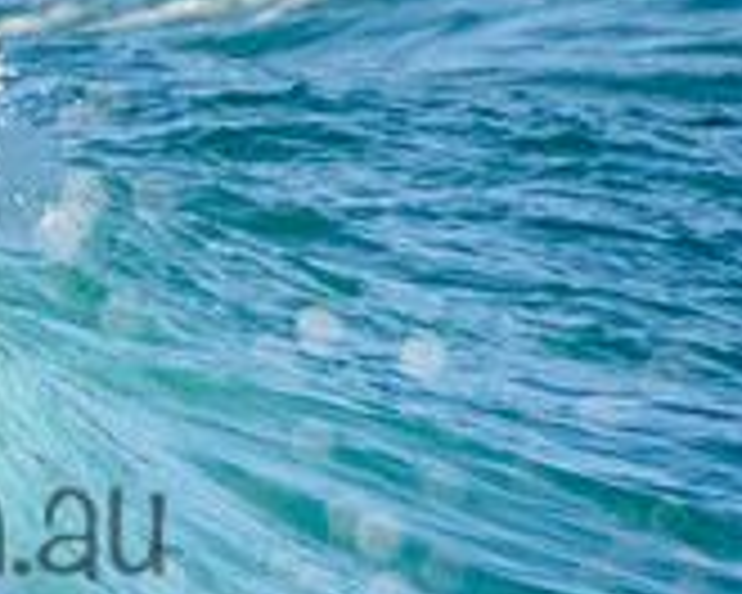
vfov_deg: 0.8
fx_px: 44338
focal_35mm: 2019
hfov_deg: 1.0
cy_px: 470
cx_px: -310
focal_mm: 400
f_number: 5.6
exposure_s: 1/2000
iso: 640
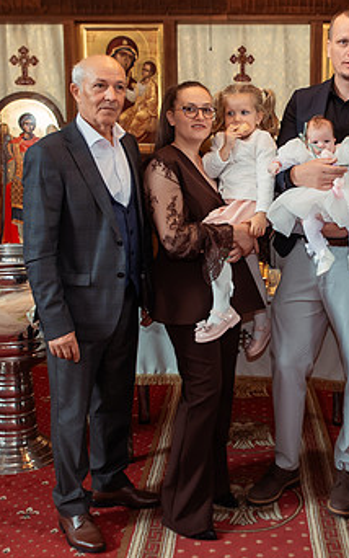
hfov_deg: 25.6
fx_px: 760
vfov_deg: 40.0
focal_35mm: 50
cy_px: 213
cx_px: 258
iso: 3200
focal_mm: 24
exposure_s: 1/250
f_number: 3.5
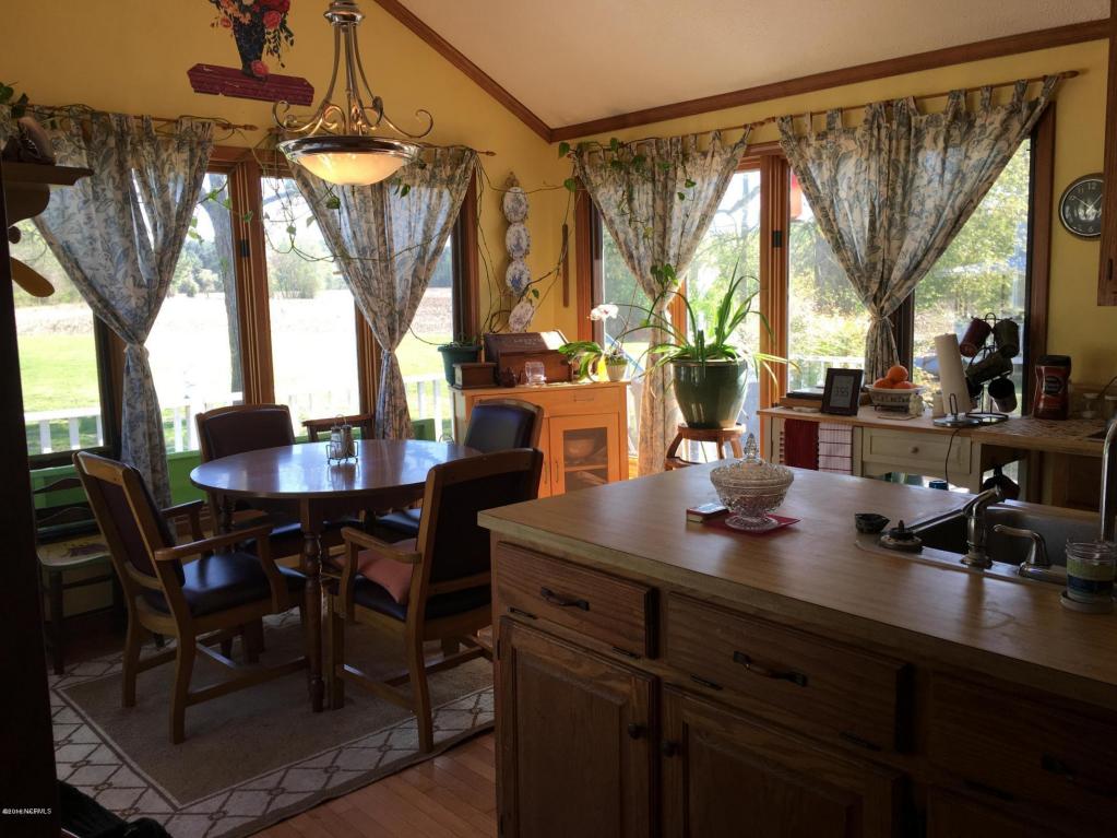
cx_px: 558
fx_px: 936
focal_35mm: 29
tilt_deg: -6.1
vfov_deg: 48.2
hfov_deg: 61.7
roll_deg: +0.7
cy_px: 419
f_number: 2.2
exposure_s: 1/120
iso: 25
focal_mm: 4.15
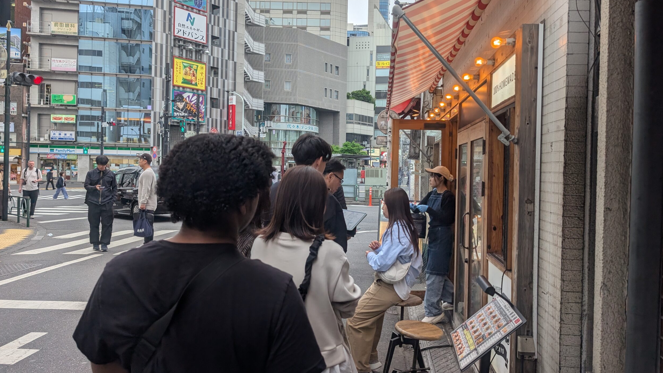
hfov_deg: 69.8
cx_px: 340
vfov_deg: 42.9
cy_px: 173
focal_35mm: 27
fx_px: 475
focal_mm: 6.9
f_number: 1.68
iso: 20
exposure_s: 1/172
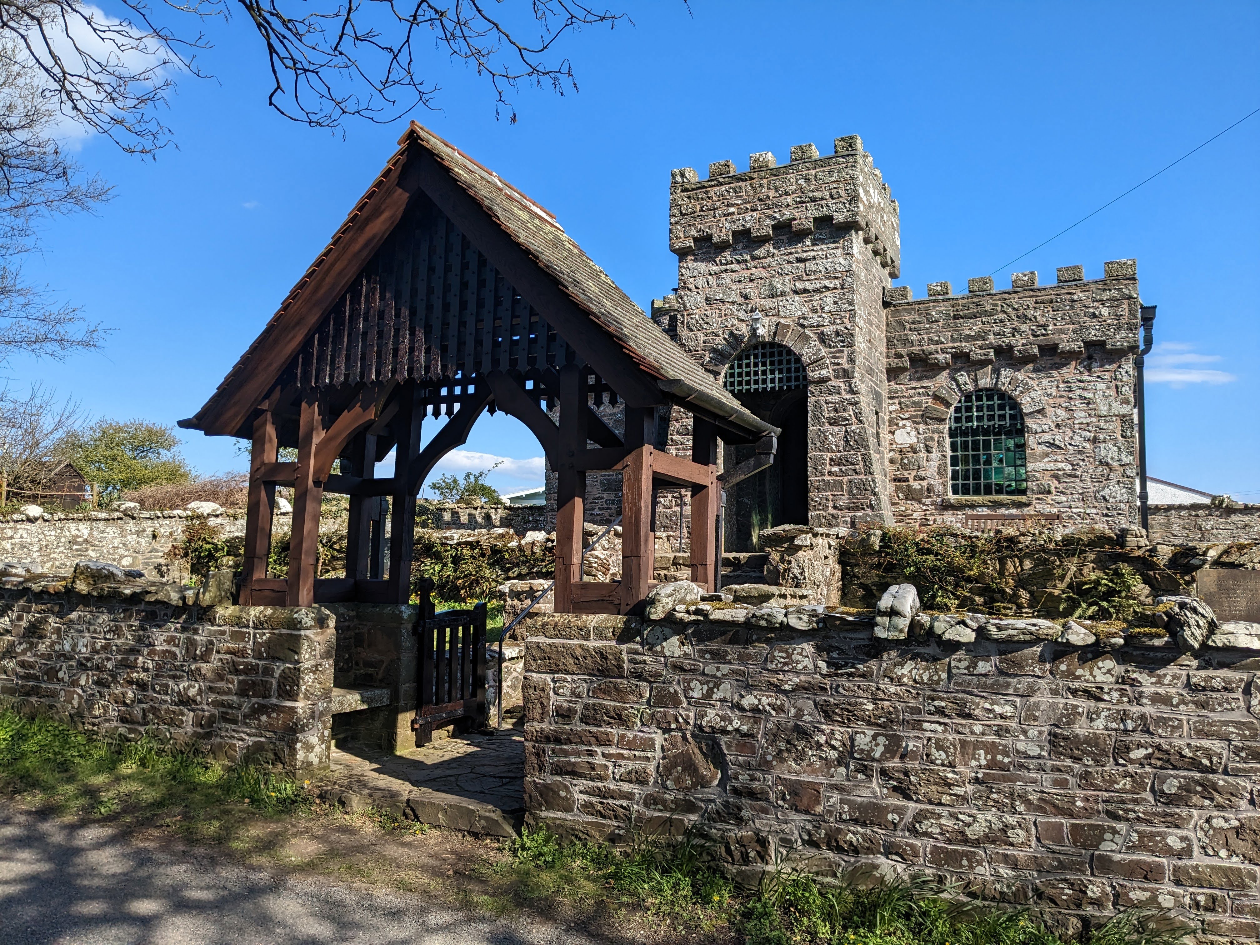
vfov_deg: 51.4
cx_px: 630
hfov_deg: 65.3
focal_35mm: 27
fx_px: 983
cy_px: 472
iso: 59
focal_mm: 4.38
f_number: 1.73
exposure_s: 1/2128
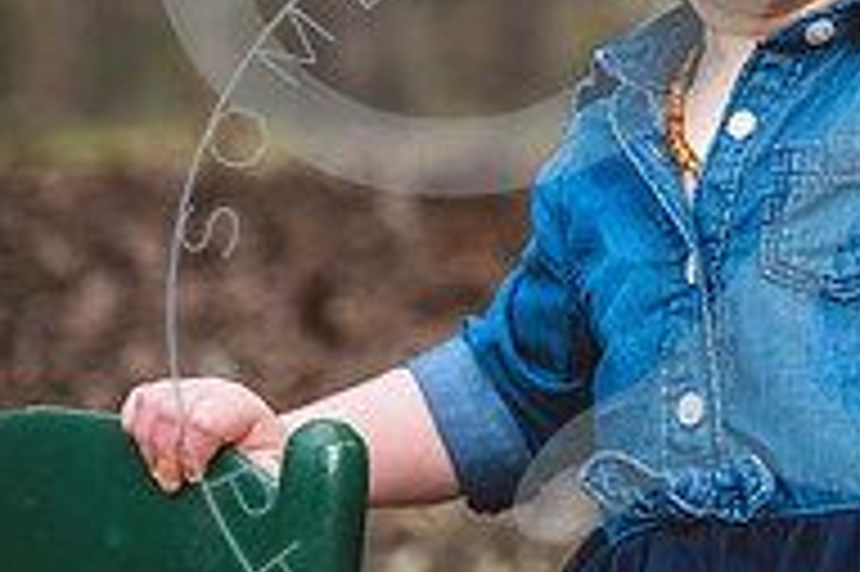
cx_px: 855
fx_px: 3771
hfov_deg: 12.8
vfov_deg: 8.6
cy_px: -65
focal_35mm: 158
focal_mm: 52
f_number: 2.8
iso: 100
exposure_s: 1/500
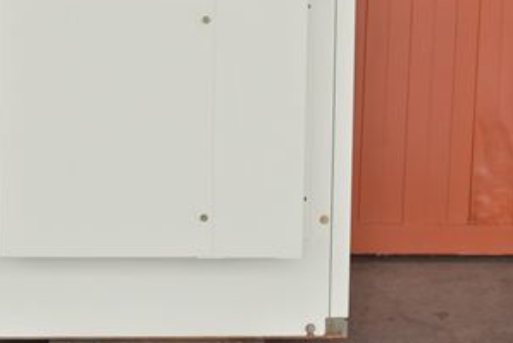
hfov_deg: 14.0
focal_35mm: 146
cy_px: 78
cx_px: 151
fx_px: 2081
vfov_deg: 9.4
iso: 1250
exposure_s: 1/800
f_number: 6.3
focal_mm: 58
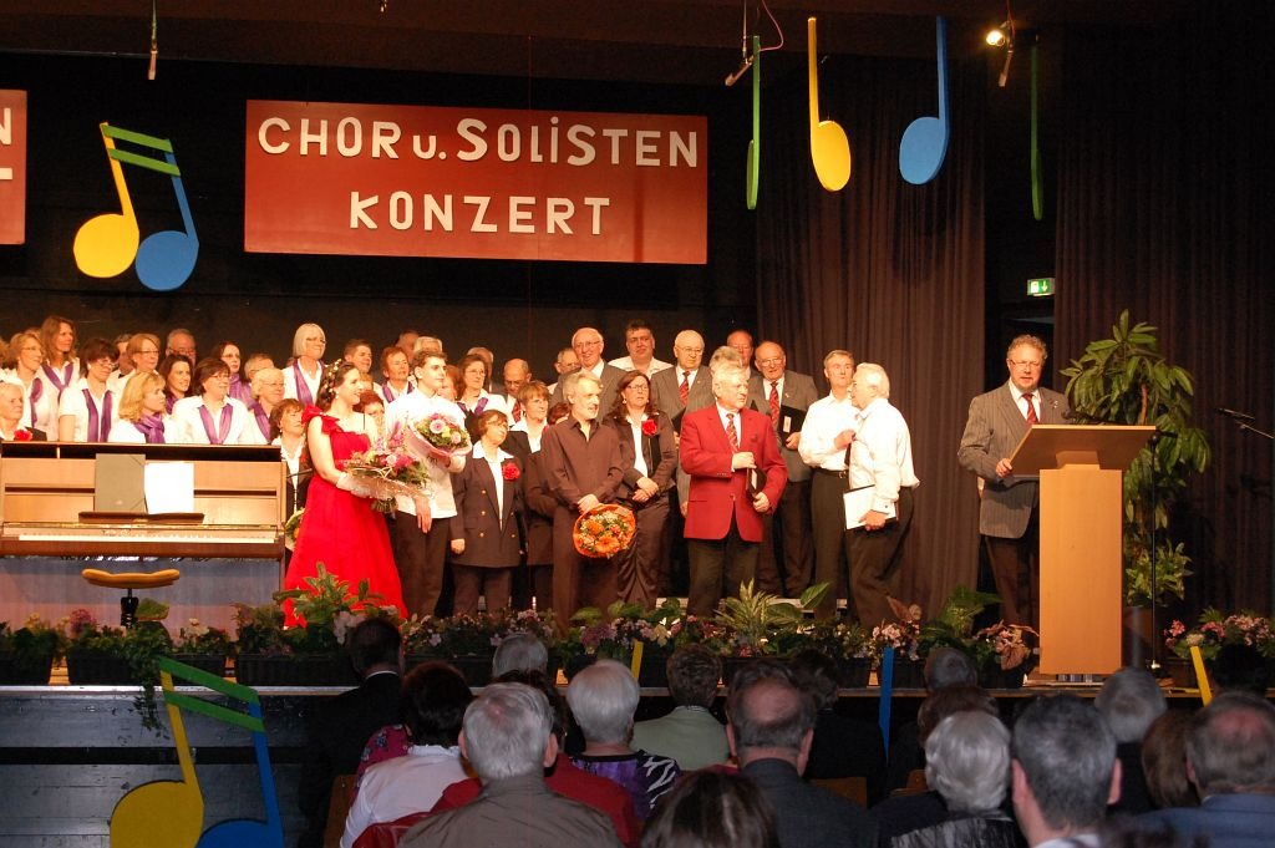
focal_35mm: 82
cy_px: 424
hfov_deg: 24.6
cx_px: 638
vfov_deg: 16.5
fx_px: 2919
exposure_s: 1/60
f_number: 5.6
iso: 1250
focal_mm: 55
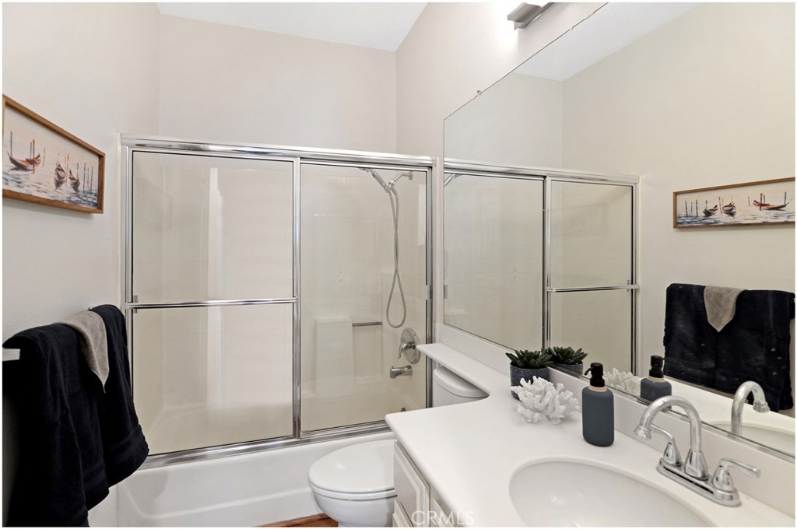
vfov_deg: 71.9
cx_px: 398
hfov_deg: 95.1
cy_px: 264
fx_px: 365
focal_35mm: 16
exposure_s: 1/40
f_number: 4
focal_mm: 11
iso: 100
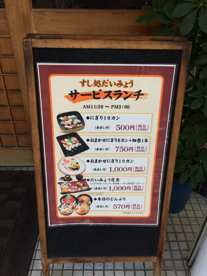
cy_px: 138
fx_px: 231
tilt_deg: -35.1
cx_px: 104
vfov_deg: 61.7
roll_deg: +0.5
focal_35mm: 29
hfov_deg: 48.2
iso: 32
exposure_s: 1/707
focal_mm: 4.15
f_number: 2.2
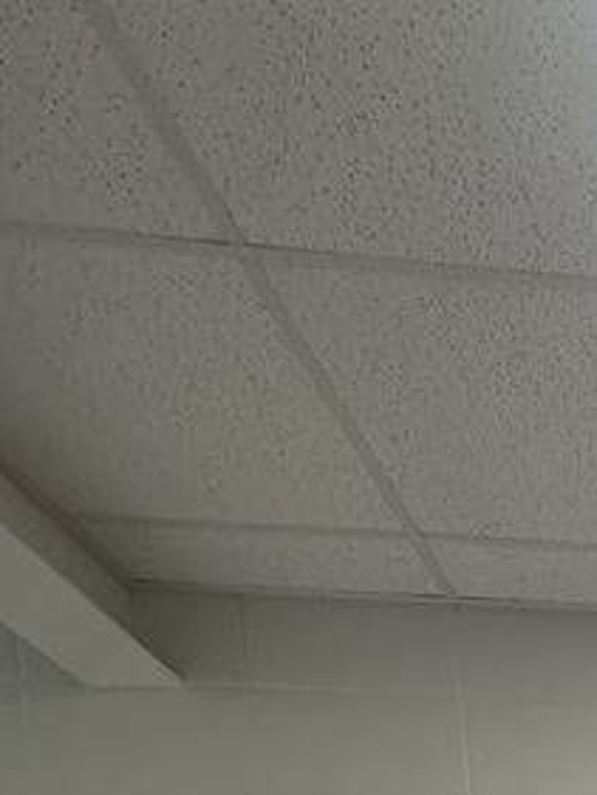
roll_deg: -0.4
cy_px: 1358
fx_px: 1172
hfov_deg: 20.9
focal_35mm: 51
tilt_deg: -4.7
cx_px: 1036
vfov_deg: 23.5
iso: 250
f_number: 2.2
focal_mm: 2.22
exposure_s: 1/120
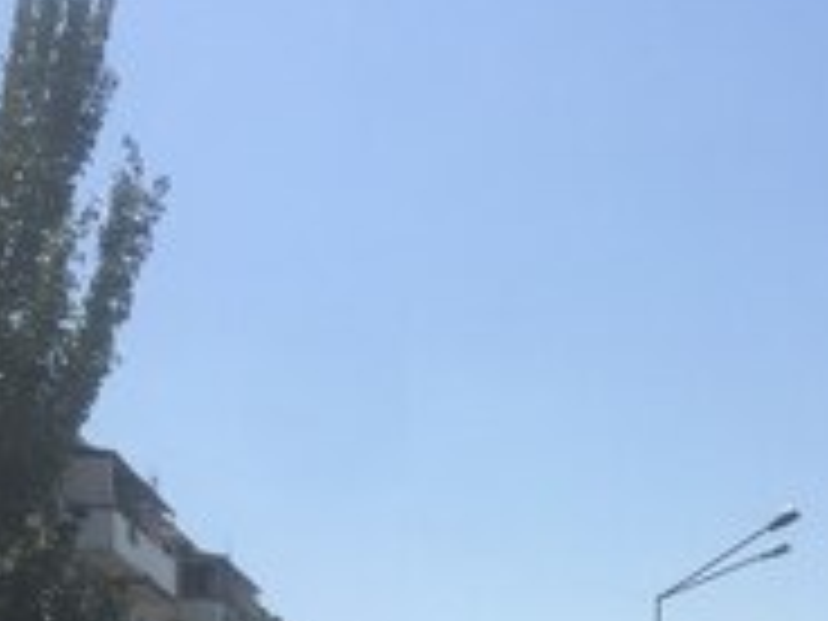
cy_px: 1017
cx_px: 652
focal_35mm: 78
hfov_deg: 24.6
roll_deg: -0.1
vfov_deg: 16.6
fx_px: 1866
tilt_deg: -1.3
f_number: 2.2
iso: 32
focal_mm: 4.15
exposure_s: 1/2326
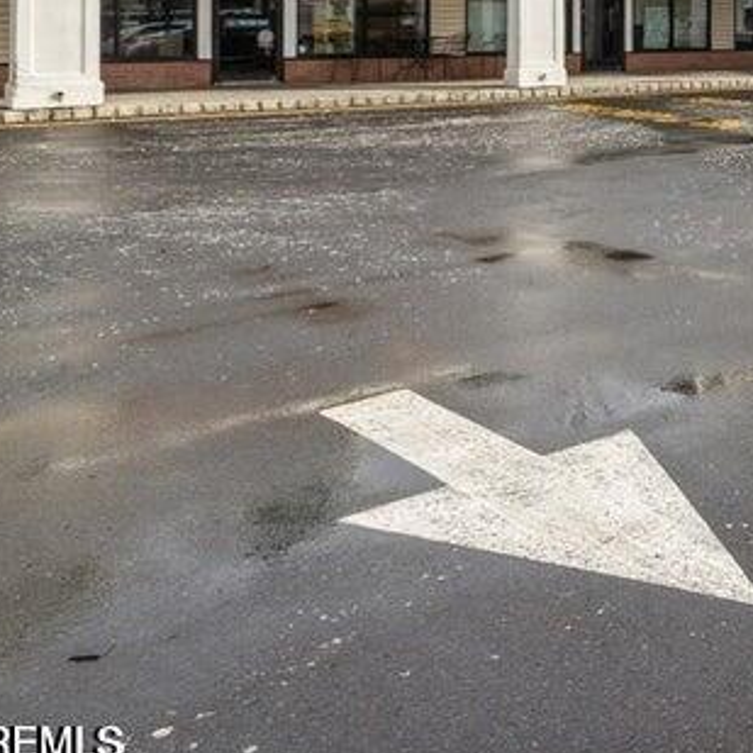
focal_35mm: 45
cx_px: 938
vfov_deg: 34.7
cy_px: 32
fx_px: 1107
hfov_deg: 30.8
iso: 200
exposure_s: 1/500
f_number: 8
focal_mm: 17
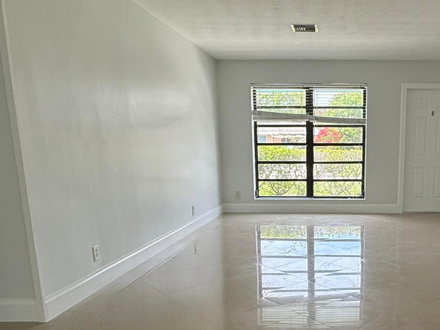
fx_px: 419
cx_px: 332
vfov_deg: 42.2
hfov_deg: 52.8
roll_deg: +0.1
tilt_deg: -10.9
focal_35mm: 33
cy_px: 228
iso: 50
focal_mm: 2.22
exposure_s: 1/205
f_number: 2.2
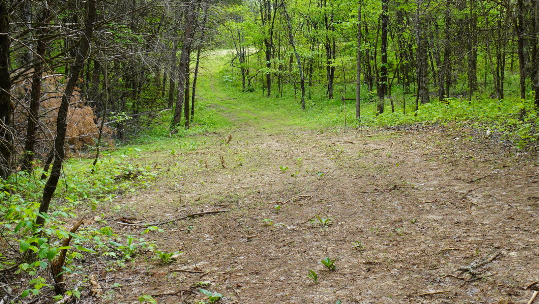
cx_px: 321
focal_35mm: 53
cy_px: 135
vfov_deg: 22.6
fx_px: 758
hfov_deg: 39.0
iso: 100
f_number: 5.6
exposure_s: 1/80
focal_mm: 18
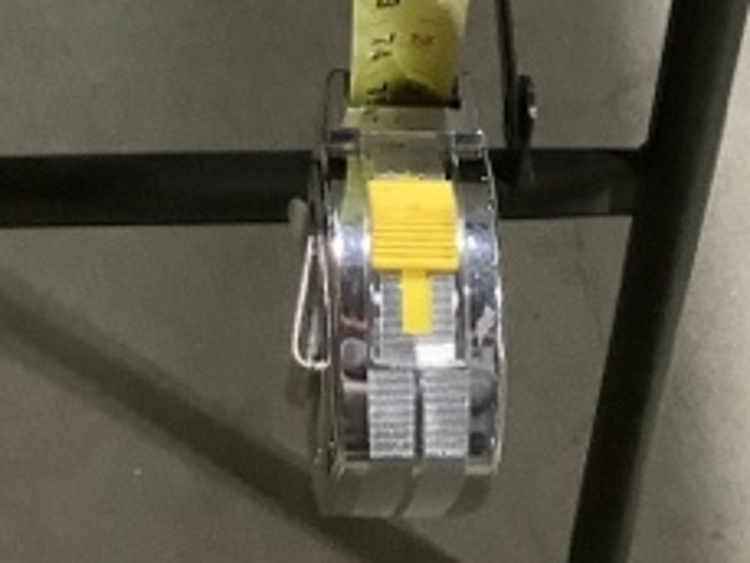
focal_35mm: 104
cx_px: 177
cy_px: -599
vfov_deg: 12.4
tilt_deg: -36.2
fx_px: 2254
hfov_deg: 18.7
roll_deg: +2.4
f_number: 2.4
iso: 320
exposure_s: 1/40
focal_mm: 3.3
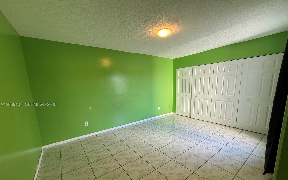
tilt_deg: -10.3
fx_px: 118
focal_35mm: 15
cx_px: 145
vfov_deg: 74.2
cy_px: 105
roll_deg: +1.7
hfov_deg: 101.5
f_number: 2.2
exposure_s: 1/120
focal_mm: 2.22
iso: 125
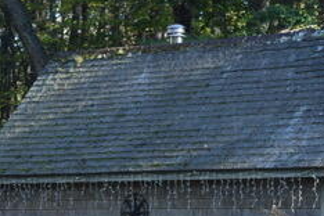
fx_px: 1701
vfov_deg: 7.2
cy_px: 221
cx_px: 220
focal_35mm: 189
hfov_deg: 10.9
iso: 400
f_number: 5.6
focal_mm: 46
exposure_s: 1/125
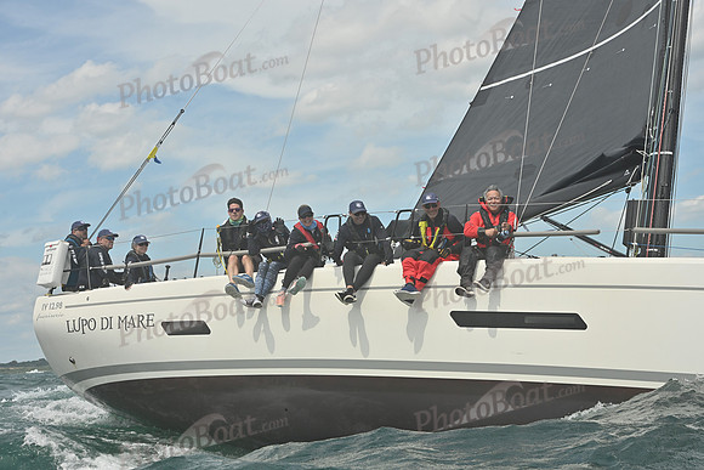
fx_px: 1565
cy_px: 235
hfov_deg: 25.4
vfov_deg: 17.1
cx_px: 352
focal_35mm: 80
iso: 320
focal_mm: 80
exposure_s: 1/1250
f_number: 10
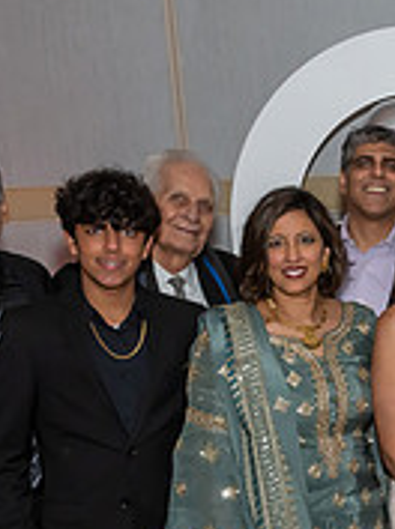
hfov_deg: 12.4
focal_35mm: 112
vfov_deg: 17.3
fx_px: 1710
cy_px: 487
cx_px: 627
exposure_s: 1/250
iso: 640
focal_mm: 20
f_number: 9
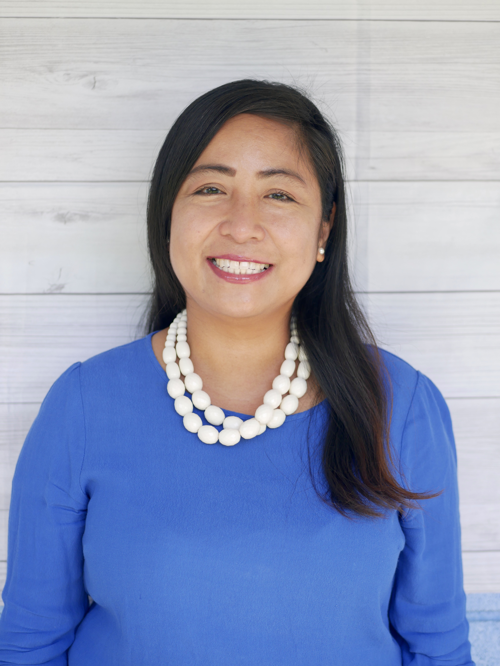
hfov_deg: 17.2
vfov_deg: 22.7
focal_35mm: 86
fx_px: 1655
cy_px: 333
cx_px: 250
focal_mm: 43
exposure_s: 1/500
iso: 200
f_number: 2
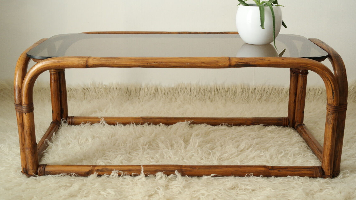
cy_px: 96
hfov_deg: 37.2
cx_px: 177
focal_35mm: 56
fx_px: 529
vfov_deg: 21.5
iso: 800
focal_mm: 35
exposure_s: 1/25
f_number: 5.6
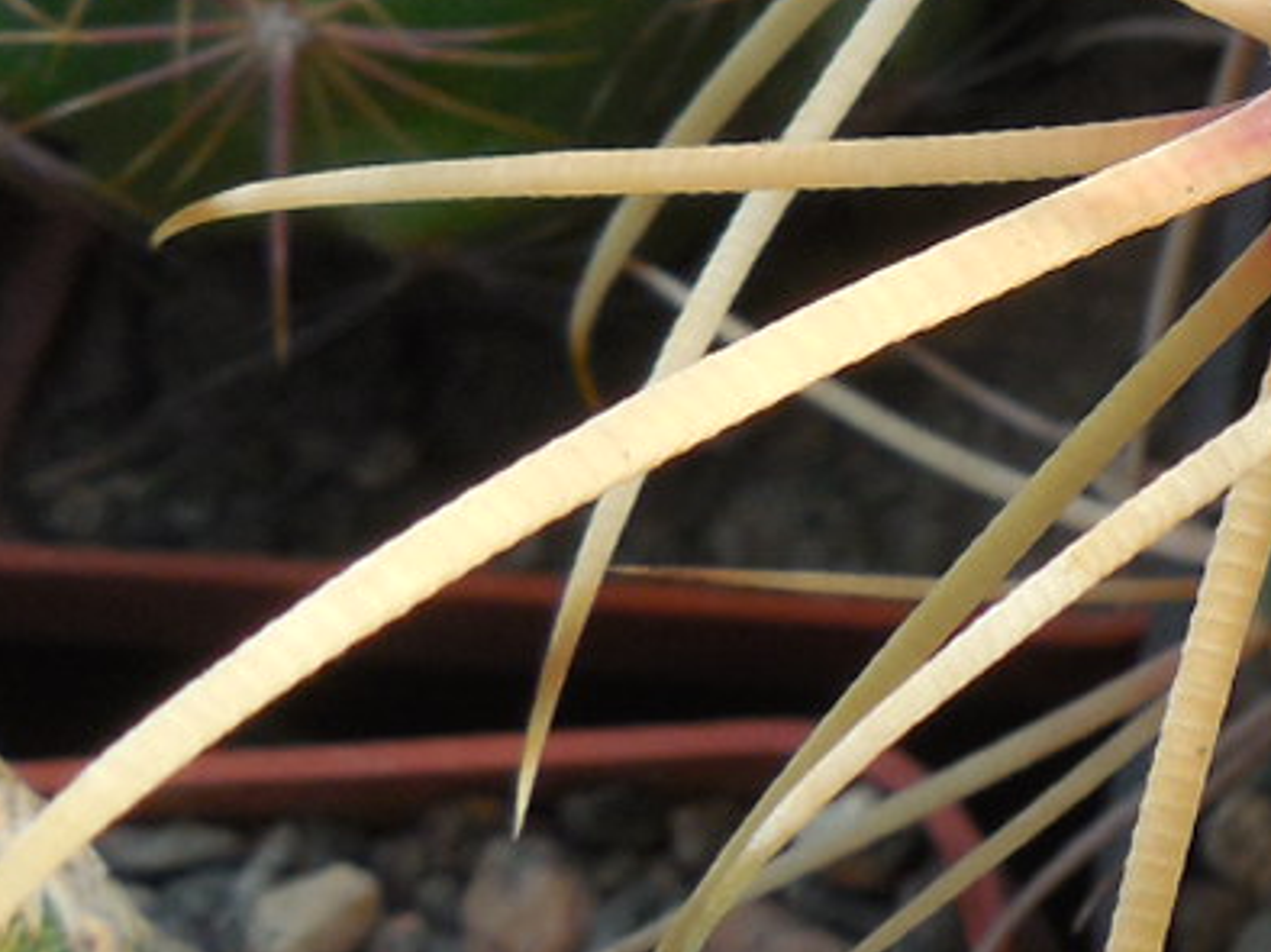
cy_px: -513
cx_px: 2248
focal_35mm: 126
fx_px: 4624
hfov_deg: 14.0
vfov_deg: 11.2
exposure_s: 1/320
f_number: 3.6
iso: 125
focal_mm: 5.6
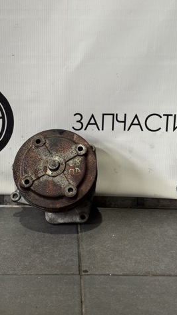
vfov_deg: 39.2
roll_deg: -0.4
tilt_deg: -15.5
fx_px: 442
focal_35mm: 53
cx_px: 66
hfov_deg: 22.6
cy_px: 159
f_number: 1.78
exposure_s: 1/50
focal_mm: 6.76
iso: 64
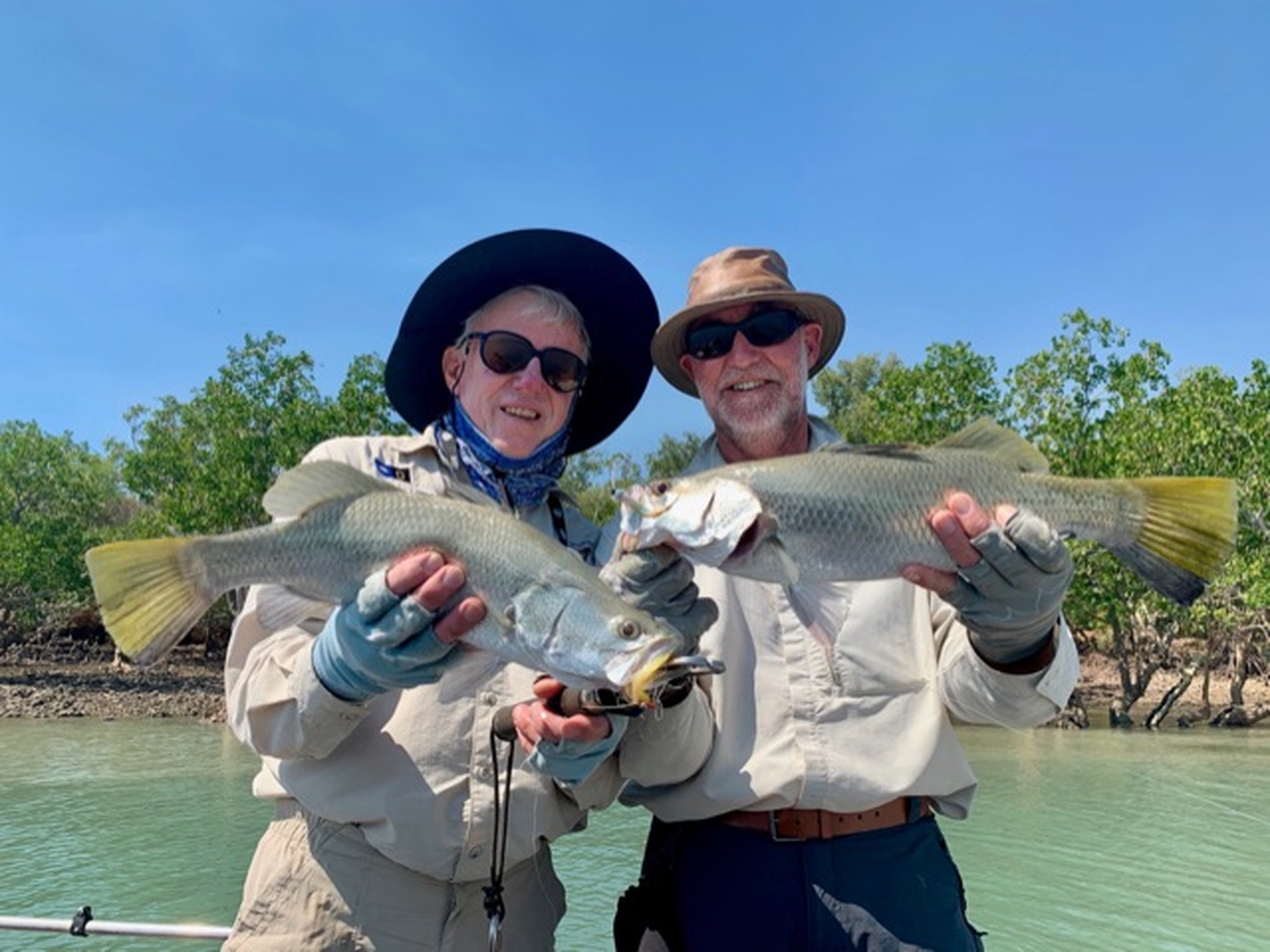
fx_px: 954
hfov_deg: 67.3
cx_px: 635
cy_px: 476
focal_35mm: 26
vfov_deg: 53.1
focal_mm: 4.25
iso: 25
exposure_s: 1/1634
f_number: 1.8
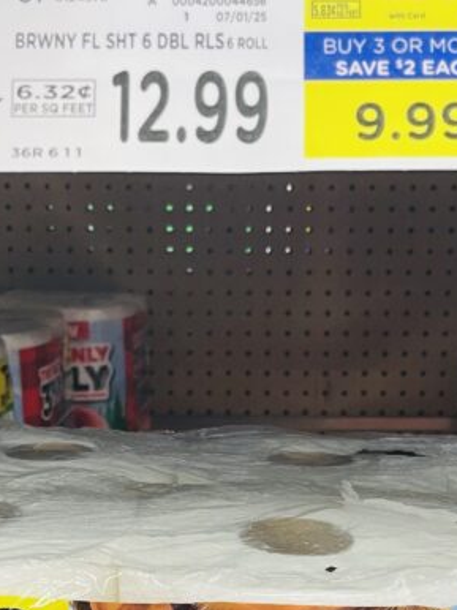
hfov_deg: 21.3
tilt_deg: -17.4
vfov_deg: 26.7
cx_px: 223
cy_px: 605
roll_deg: +0.3
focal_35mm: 69
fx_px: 1216
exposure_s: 1/66
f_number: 1.6
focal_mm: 4.2
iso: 100
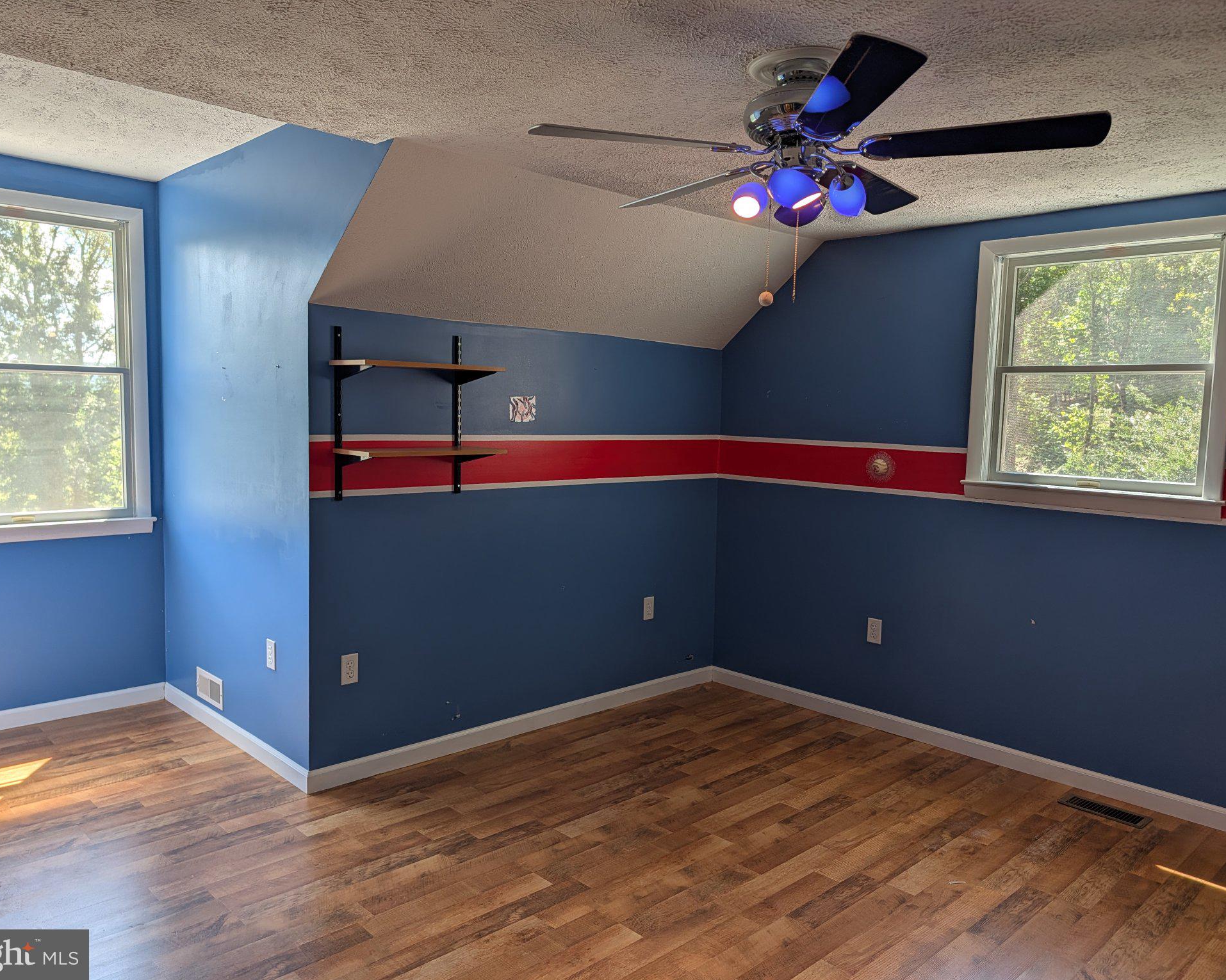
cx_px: 582
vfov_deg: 56.8
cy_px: 490
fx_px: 907
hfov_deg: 68.1
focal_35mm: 25
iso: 26
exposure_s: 1/120
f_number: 1.68
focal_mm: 6.9
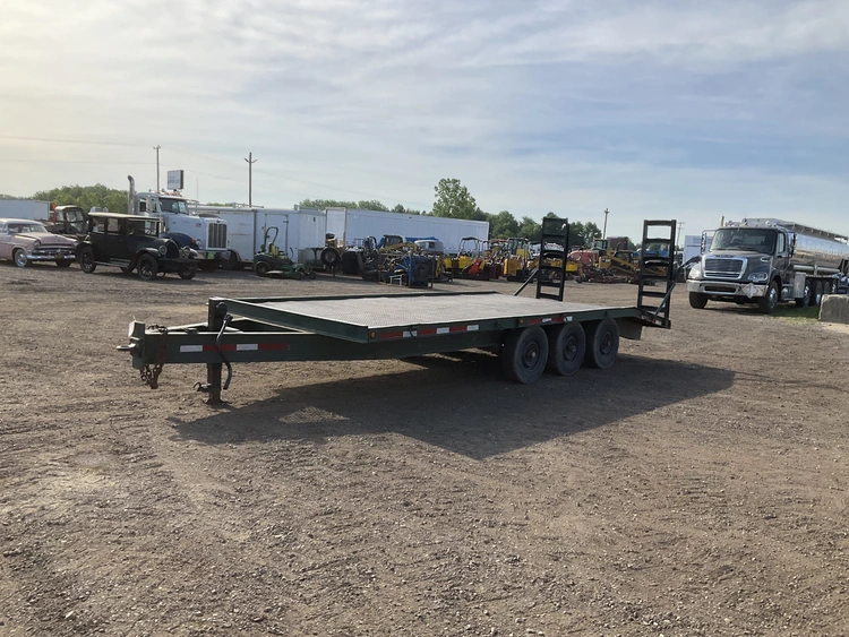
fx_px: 711
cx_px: 424
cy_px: 318
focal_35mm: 29
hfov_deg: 61.6
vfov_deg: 48.3
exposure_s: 1/1626
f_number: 1.8
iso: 25
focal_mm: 3
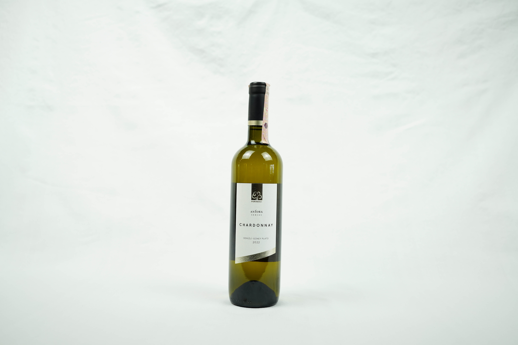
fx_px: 504
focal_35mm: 35
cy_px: 172
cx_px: 259
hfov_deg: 54.4
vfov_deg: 37.9
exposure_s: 1/160
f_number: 3.5
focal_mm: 35
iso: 500
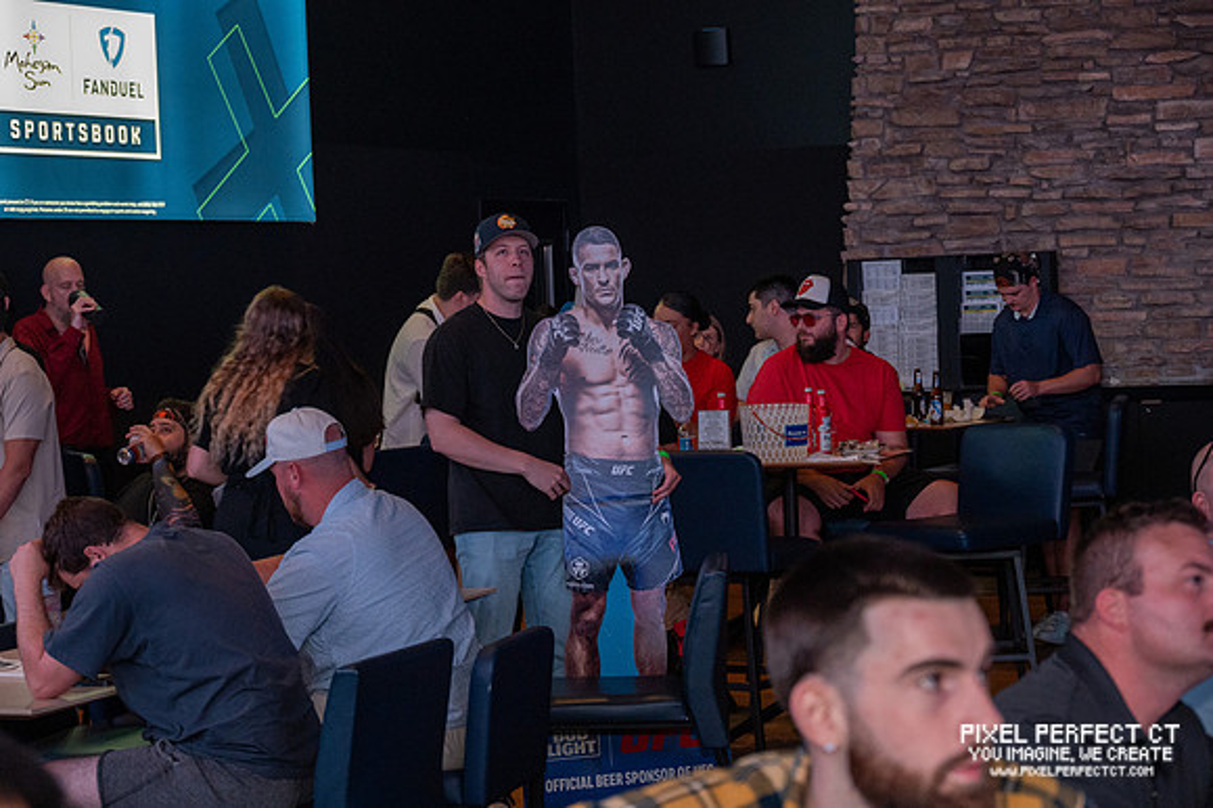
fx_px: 2660
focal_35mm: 79
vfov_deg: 17.3
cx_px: 606
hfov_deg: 25.7
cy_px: 404
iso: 6400
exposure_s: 1/60
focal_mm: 79
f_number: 6.3
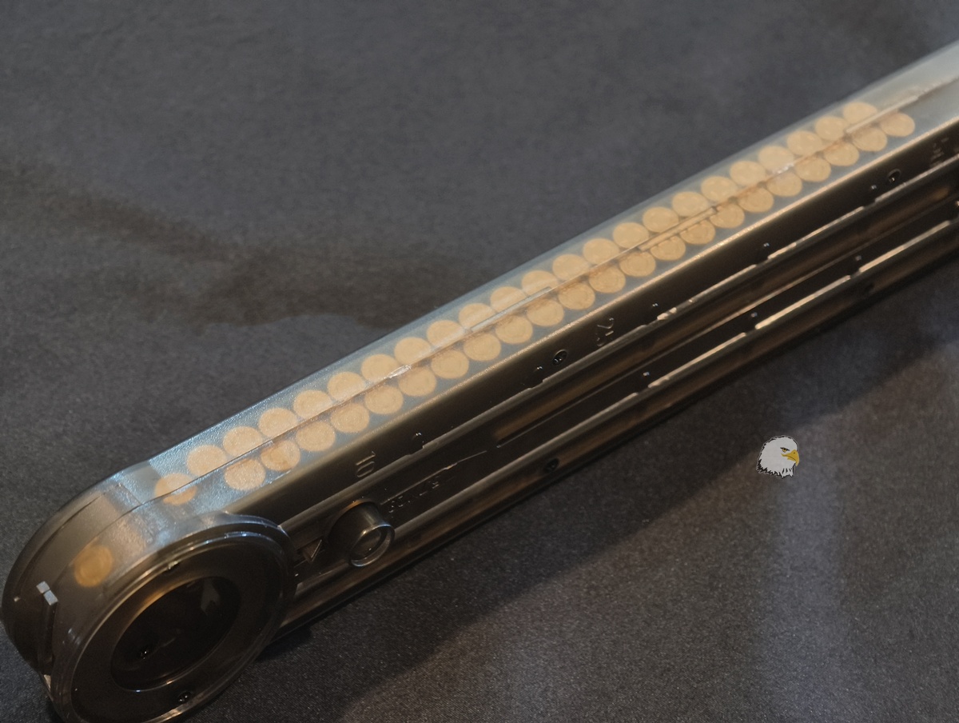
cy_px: 362
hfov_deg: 23.0
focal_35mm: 85
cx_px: 480
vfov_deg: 17.4
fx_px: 2359
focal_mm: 22.48
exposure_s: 1/11.1
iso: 1193
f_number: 2.67
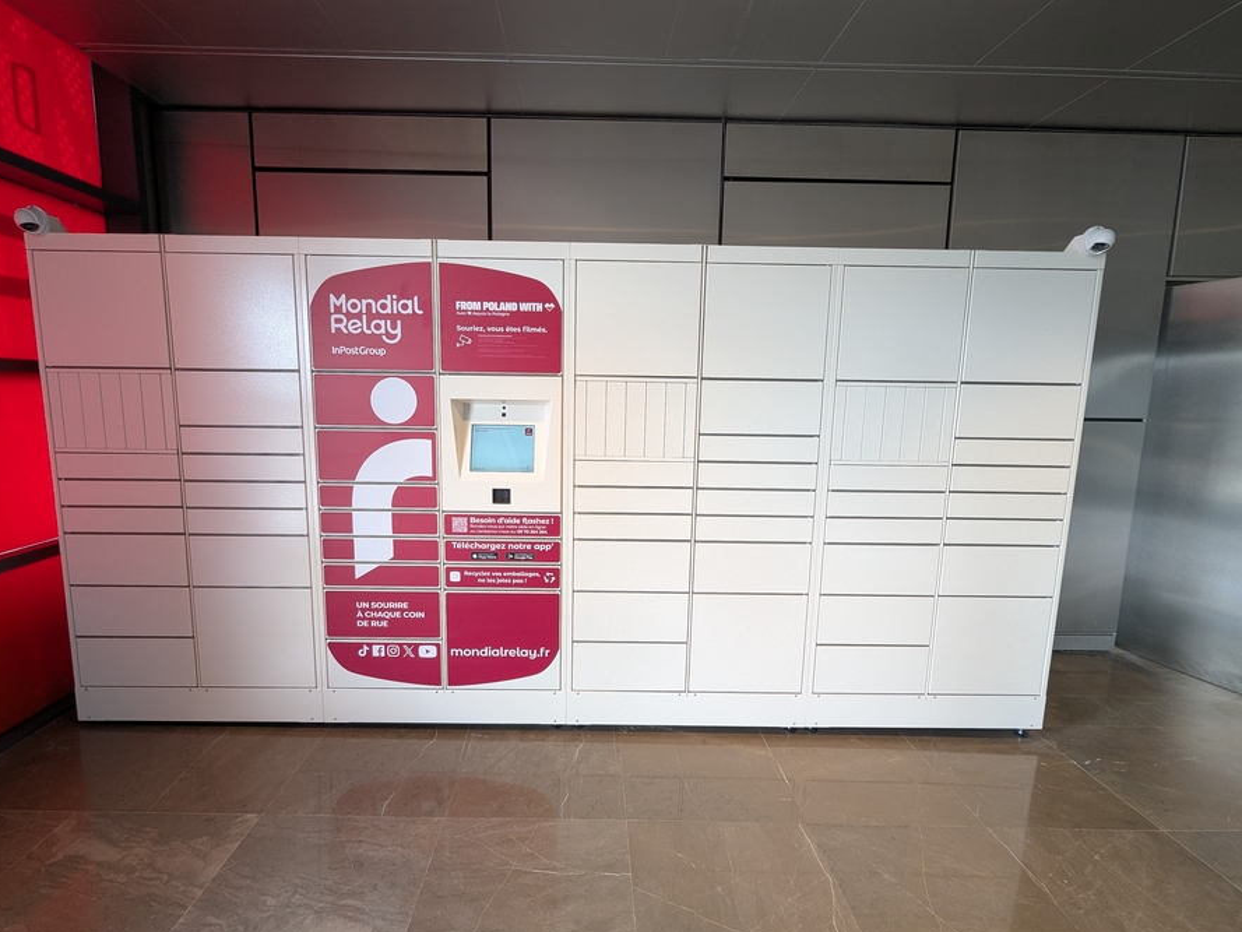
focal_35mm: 14
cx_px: 591
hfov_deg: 102.0
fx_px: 502
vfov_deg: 85.7
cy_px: 458
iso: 50
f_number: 2.2
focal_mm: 1.95
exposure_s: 1/24.4
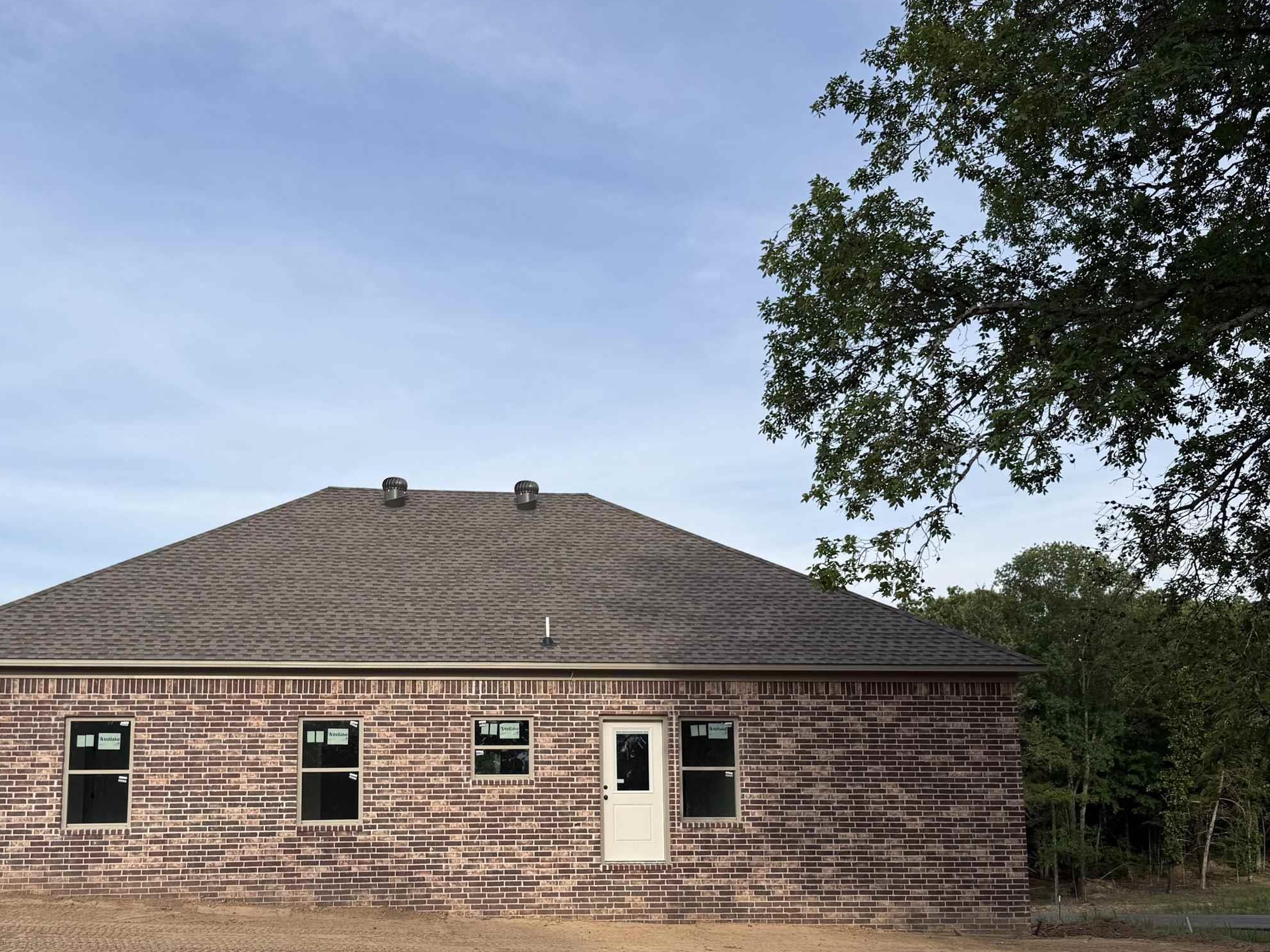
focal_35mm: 37
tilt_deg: +7.6
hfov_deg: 49.9
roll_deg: +0.4
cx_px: 521
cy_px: 624
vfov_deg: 38.3
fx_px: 1357
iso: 80
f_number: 1.78
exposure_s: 1/2907
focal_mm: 6.76
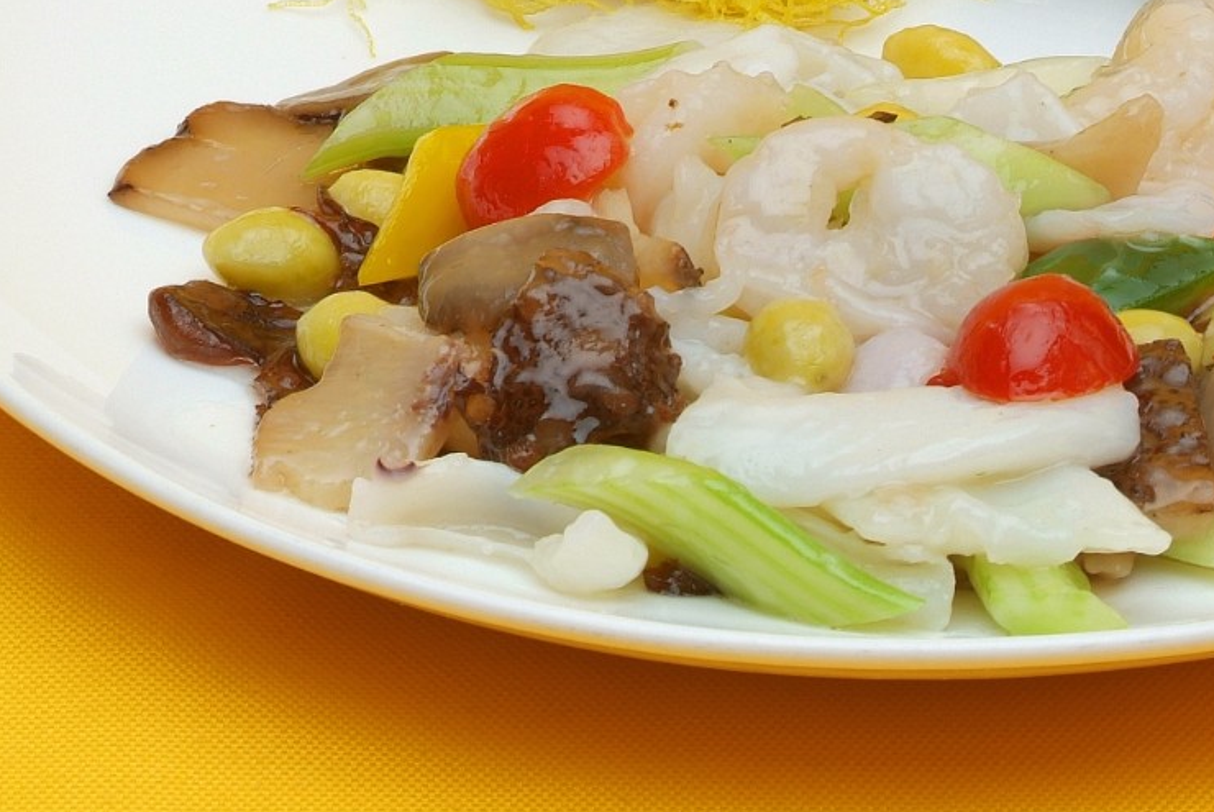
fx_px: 7662
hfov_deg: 9.1
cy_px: 31
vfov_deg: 6.1
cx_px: 838
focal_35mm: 227
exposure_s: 1/60
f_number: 16
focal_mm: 70
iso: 100
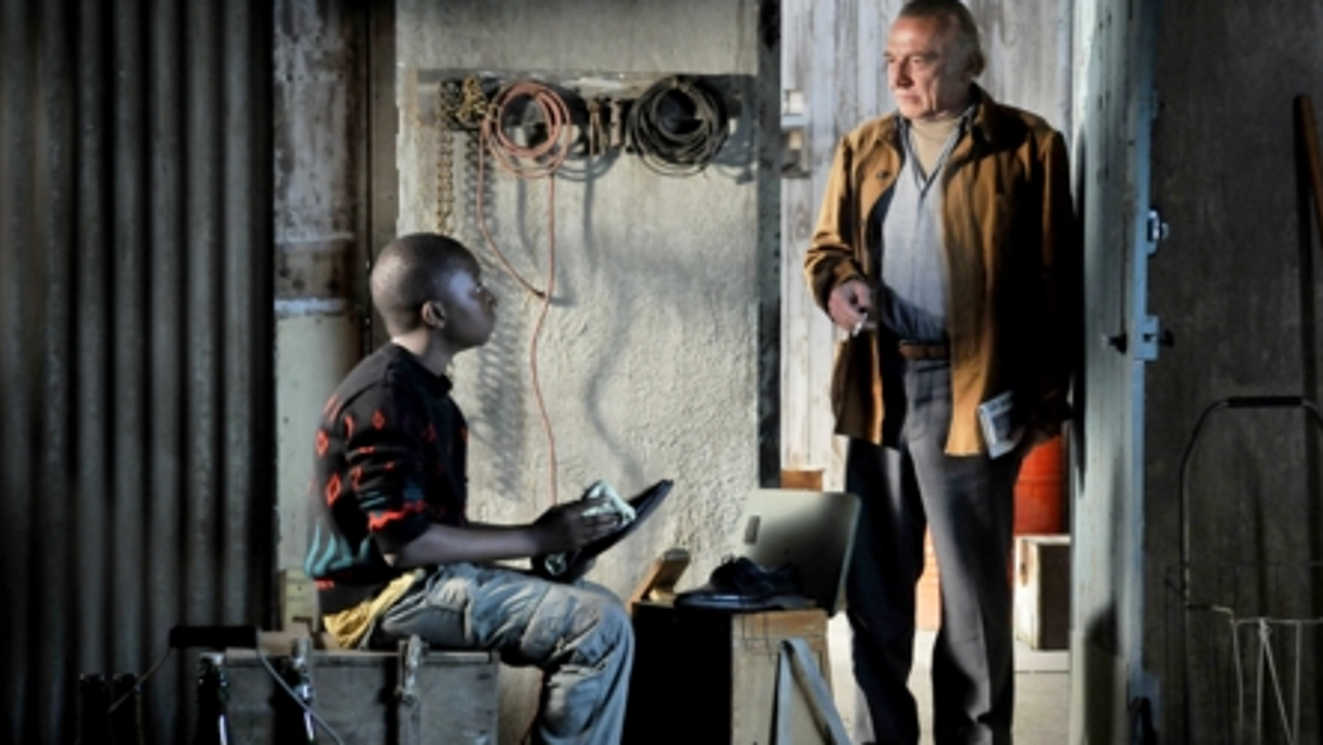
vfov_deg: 16.9
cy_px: 410
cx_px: 664
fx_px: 2510
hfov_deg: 29.5
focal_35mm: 72
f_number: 4
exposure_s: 1/80
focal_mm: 45
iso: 800
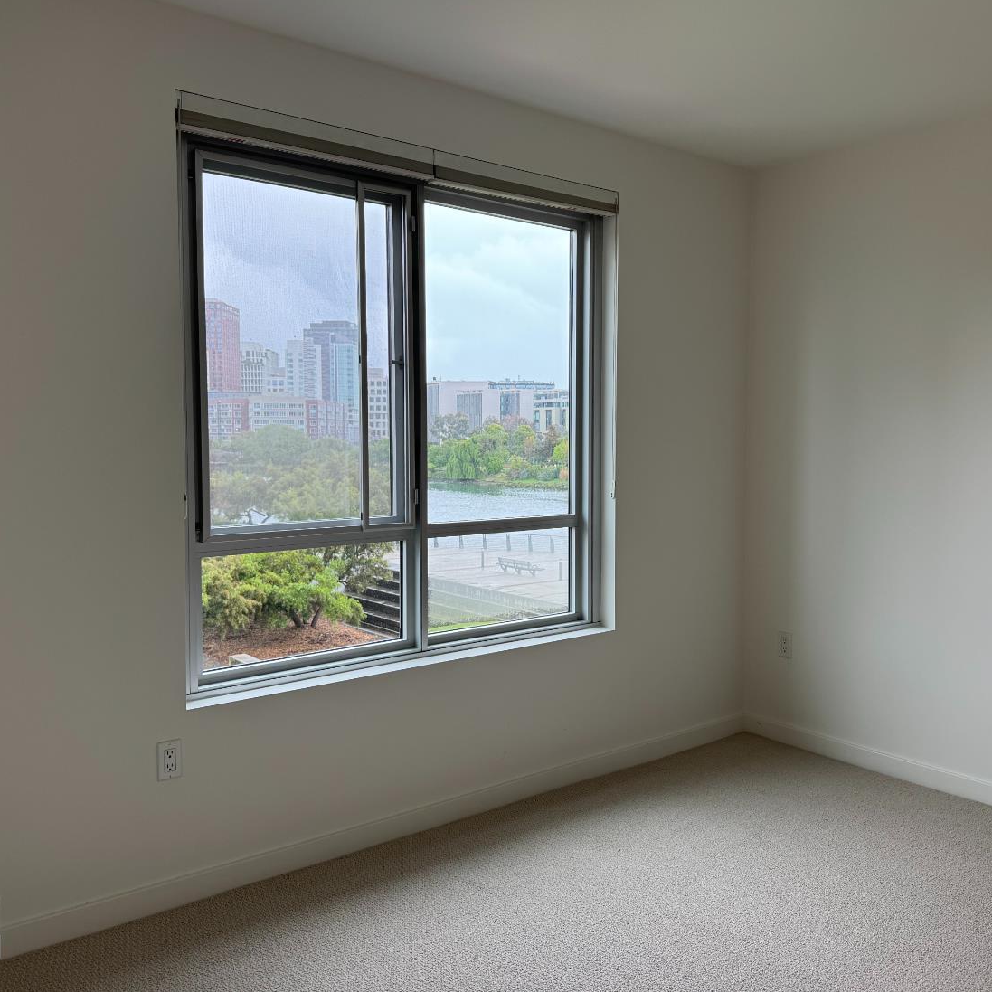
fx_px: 940
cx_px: 531
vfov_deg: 55.6
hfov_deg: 55.6
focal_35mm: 29
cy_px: 485
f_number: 1.78
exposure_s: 1/151
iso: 64
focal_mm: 6.76
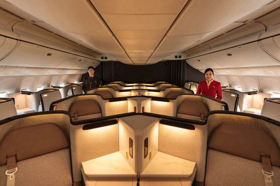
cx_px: 140
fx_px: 132
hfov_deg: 93.3
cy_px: 93
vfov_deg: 70.4
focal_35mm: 17
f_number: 2.8
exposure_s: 1/30
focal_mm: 17
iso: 1600
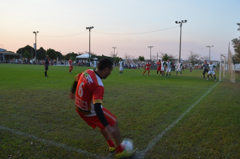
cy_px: 82
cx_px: 122
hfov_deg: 60.4
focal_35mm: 31
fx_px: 206
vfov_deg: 42.1
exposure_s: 1/100
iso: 100
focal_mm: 20
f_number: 5.6
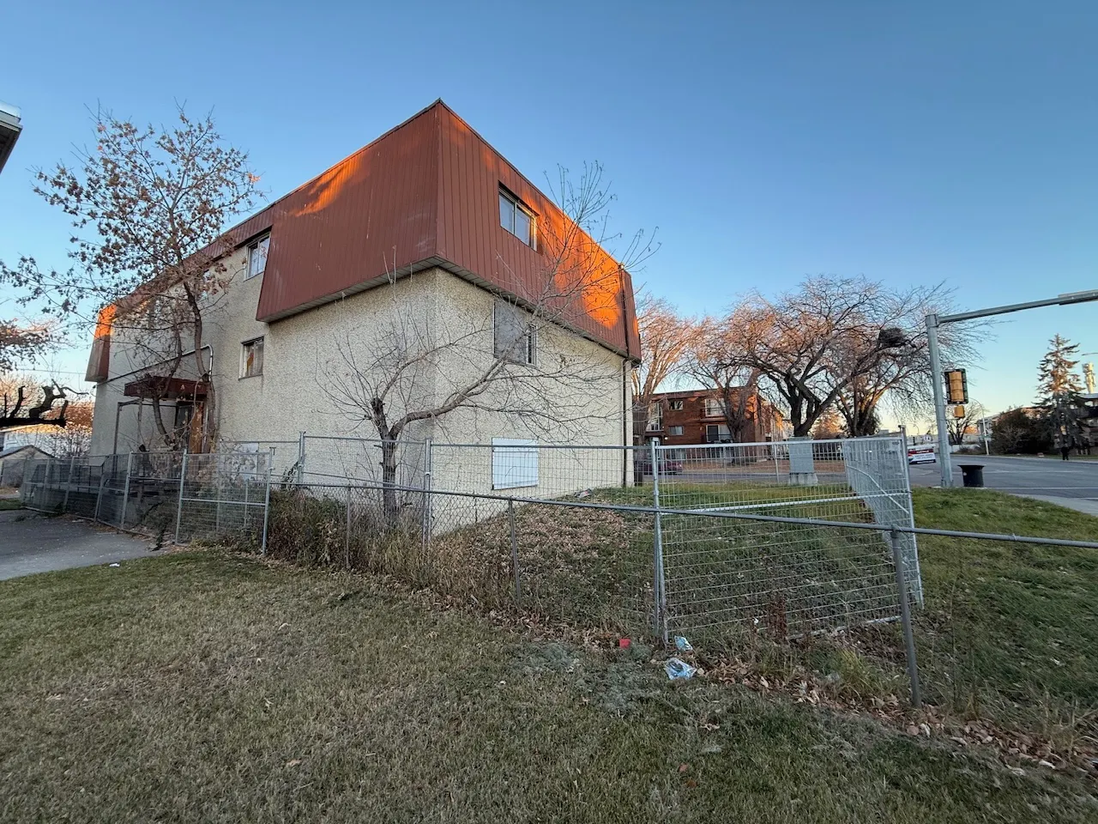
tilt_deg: +6.1
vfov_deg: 85.7
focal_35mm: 14
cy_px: 412
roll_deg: +0.5
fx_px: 444
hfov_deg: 102.1
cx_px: 549
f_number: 2.2
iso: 50
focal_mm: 2.22
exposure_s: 1/99
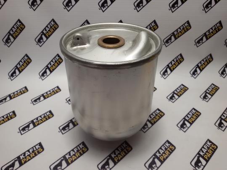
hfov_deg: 58.4
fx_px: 203
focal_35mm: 31
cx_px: 114
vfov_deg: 45.4
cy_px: 85
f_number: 2.4
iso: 40
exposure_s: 1/50
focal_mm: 2.93
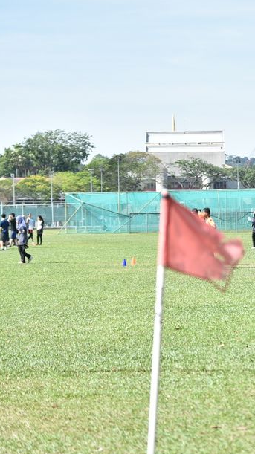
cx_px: 279
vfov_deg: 17.4
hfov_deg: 9.7
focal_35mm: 123
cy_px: 252
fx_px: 1481
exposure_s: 1/800
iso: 100
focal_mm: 70
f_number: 2.8
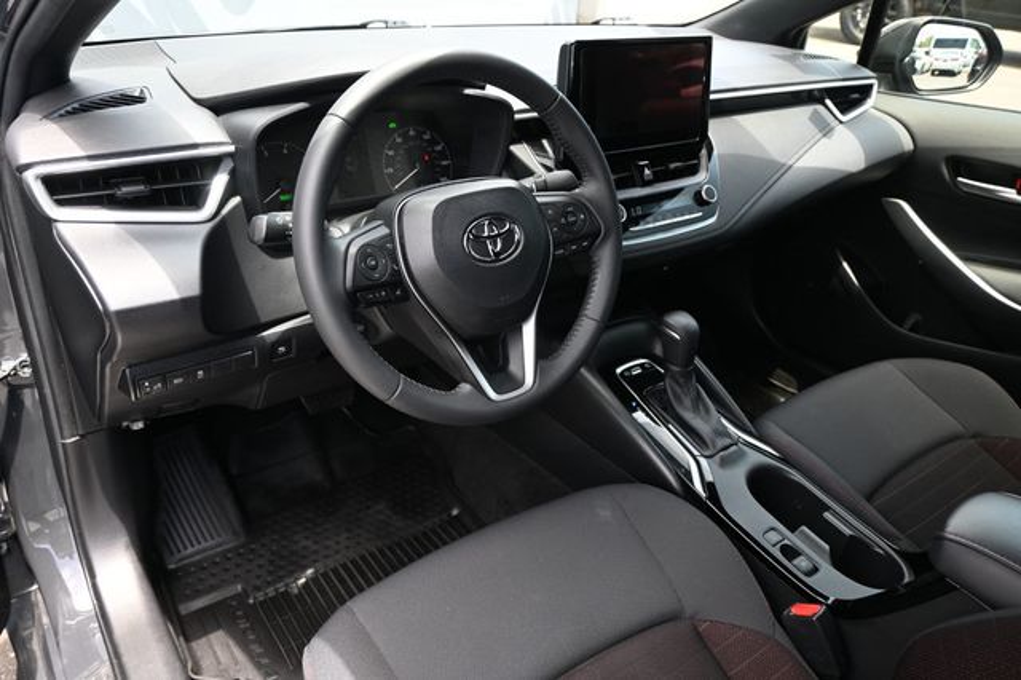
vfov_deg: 47.9
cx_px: 510
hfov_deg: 67.4
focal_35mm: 27
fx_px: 765
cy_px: 340
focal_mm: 18
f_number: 3.5
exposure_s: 1/200
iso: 400
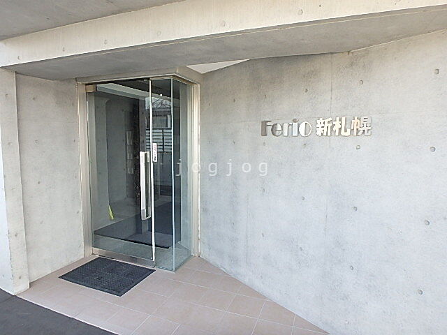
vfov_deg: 63.4
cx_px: 224
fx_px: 271
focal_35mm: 21
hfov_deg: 79.0
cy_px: 168
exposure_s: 1/60
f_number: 3.5
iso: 200
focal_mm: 3.7
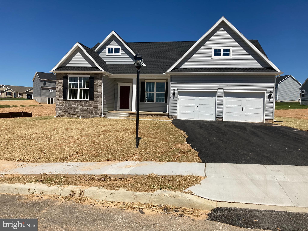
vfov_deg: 49.7
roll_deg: -2.2
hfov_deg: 63.4
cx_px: 154
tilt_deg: +0.4
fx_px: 249
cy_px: 116
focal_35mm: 28
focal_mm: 3.99
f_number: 1.8
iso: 20
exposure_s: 1/4000
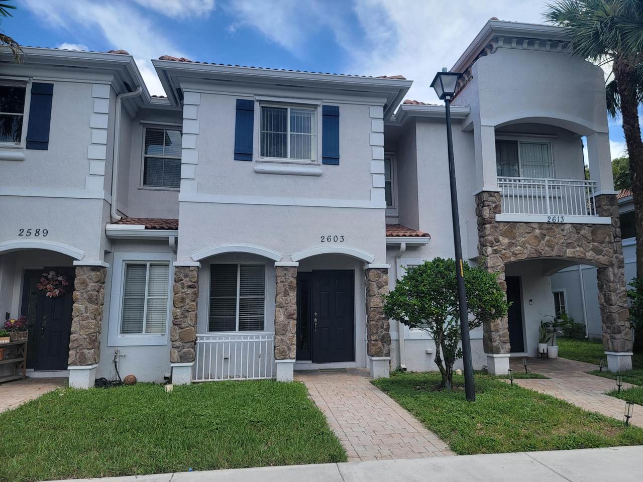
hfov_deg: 71.6
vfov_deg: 56.8
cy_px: 241
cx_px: 322
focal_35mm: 24
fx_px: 446
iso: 16
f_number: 1.8
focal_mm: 6.7
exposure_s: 1/551
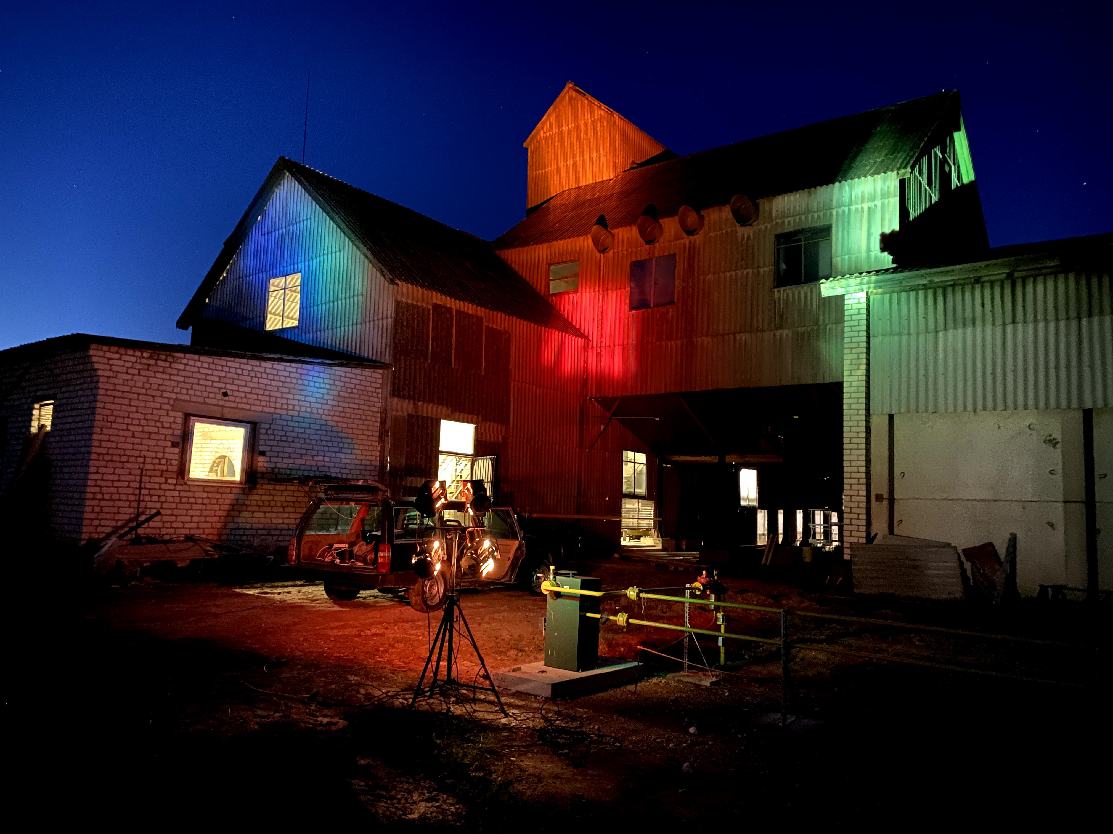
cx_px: 556
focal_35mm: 26
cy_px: 417
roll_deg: -2.5
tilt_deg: +6.9
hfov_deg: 67.3
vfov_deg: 53.1
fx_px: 836
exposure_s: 1/2
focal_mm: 4.25
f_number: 1.8
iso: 1250
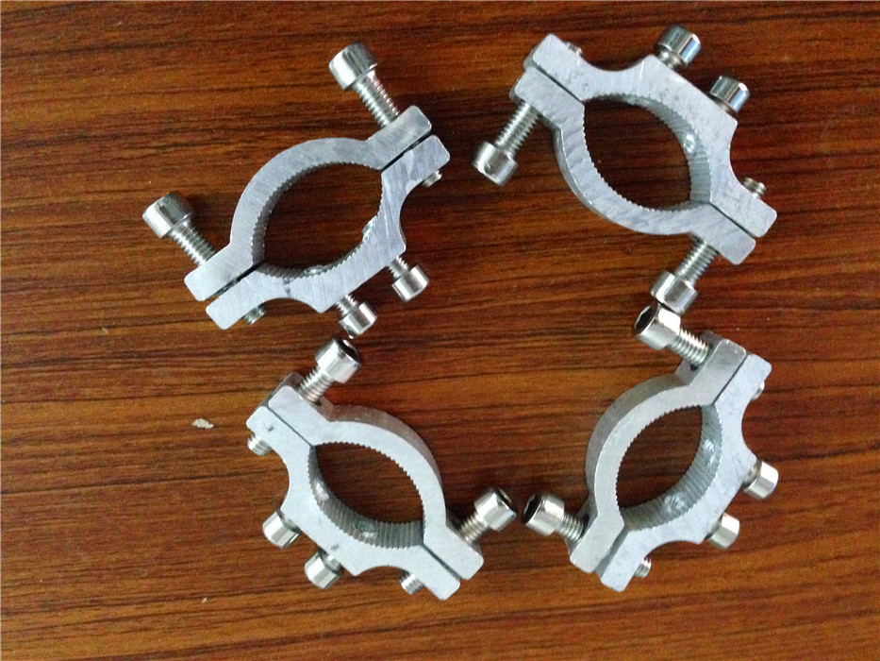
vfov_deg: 43.0
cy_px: 330
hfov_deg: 55.3
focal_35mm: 33
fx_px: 839
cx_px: 440
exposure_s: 1/15
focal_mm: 4.12
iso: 800
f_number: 2.4
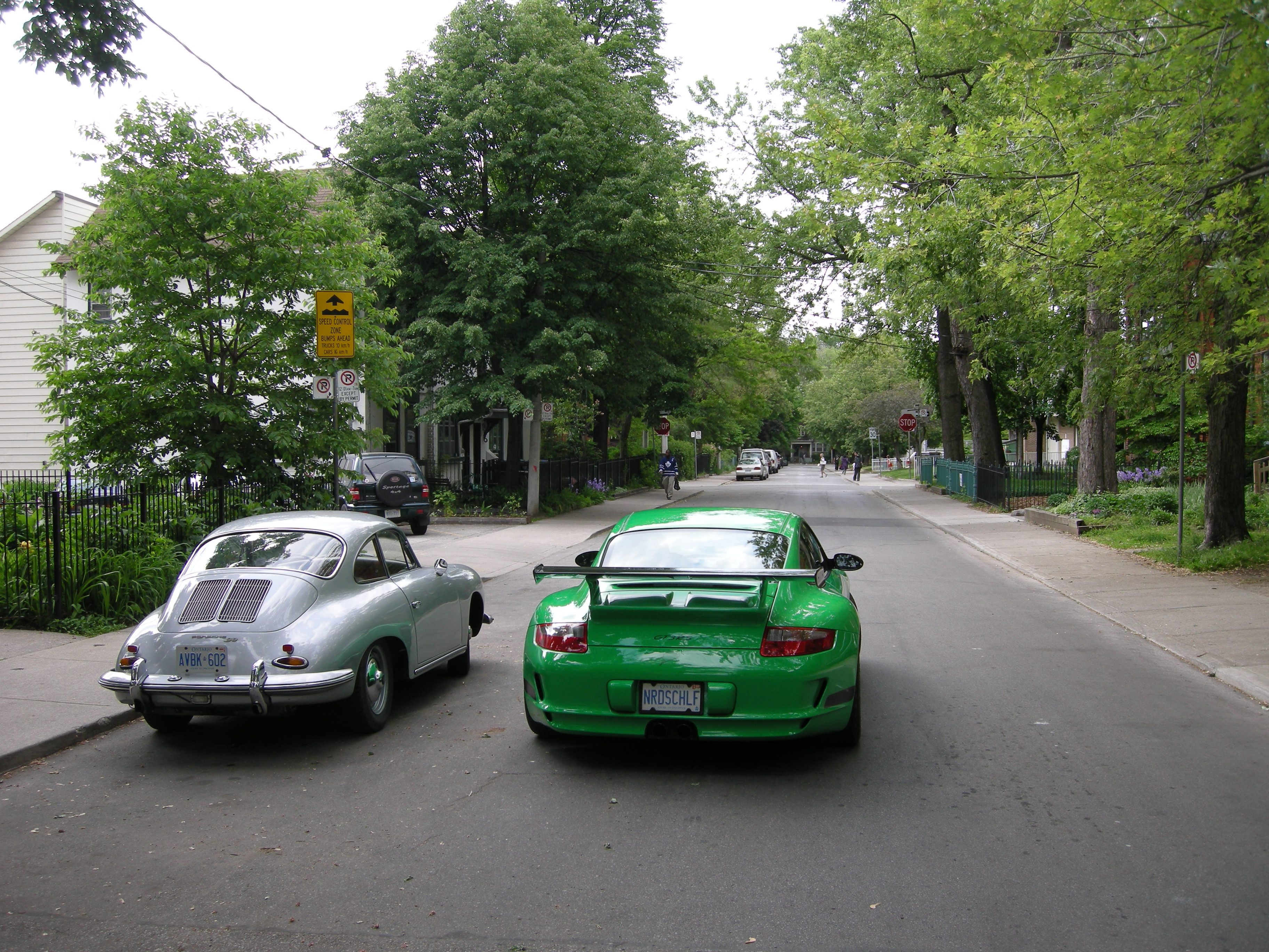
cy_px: 476
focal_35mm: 36
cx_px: 634
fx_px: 1320
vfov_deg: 39.7
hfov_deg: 51.4
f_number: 3.8
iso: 64
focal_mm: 7.5
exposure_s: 1/145
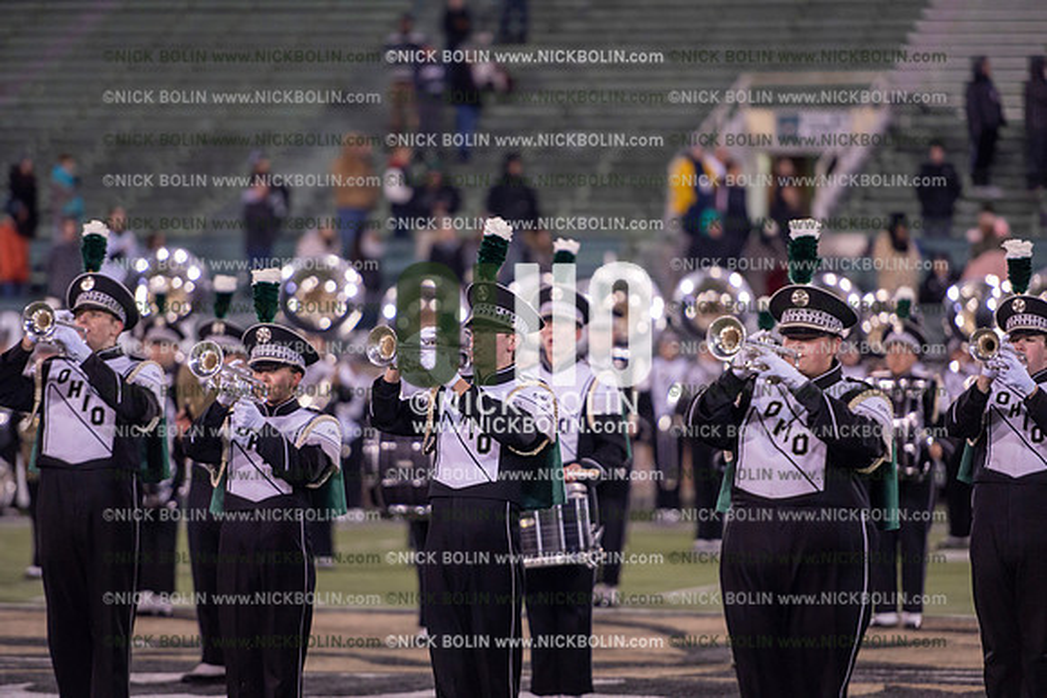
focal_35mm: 200
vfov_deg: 6.9
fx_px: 5818
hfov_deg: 10.3
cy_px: 349
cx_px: 524
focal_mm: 200
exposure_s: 1/1250
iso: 2500
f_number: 2.8
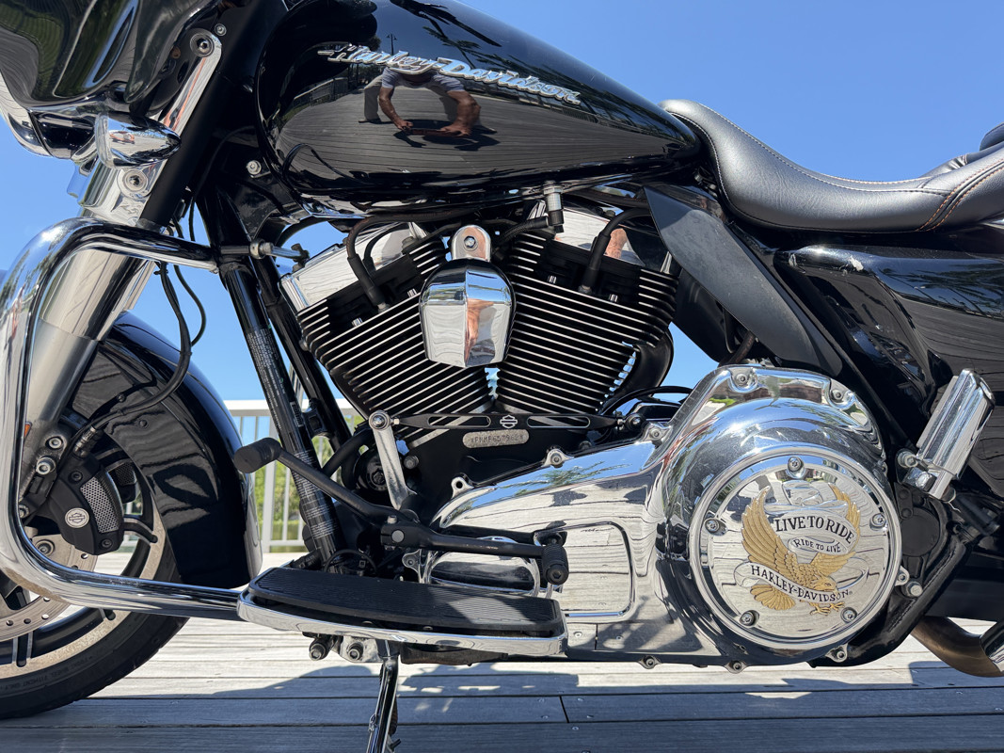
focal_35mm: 24
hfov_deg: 71.6
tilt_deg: +8.1
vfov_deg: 56.8
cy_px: 376
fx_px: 696
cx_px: 502
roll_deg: +2.2
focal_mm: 6.76
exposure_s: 1/1156
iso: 100
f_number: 1.78
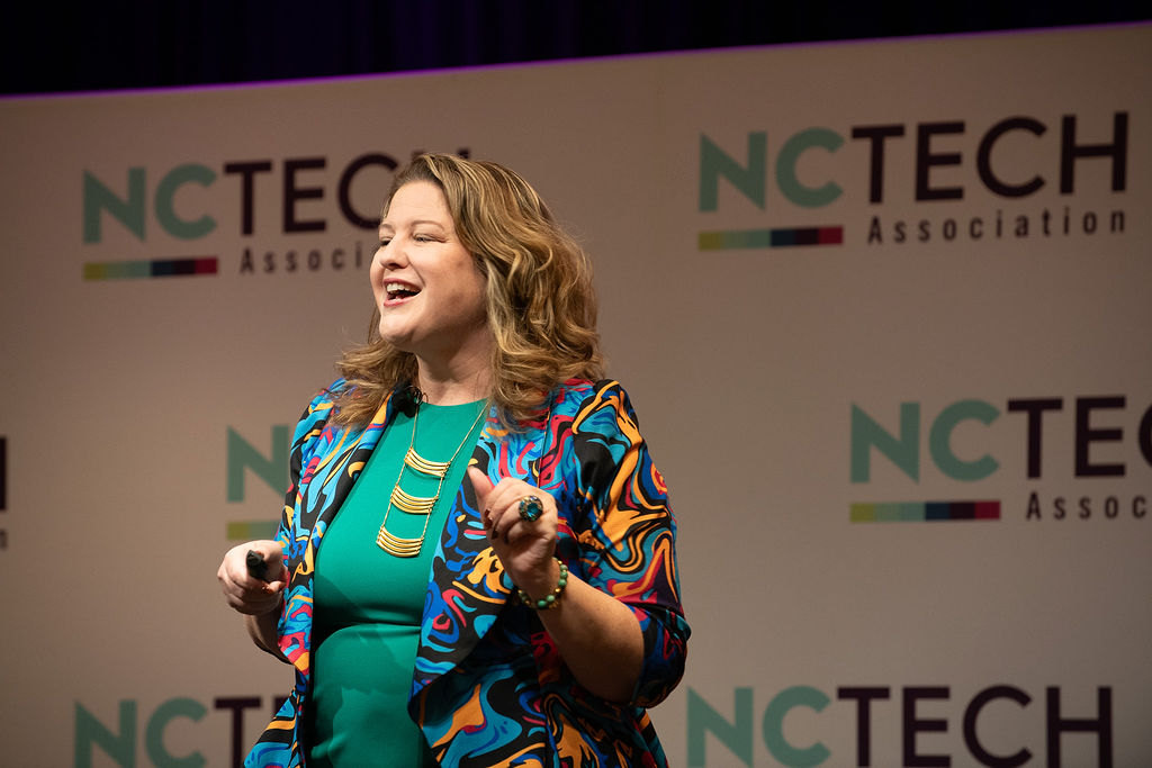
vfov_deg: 7.8
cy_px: 384
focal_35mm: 175
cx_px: 576
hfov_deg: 11.7
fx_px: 5600
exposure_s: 1/200
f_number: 4.5
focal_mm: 175
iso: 1600
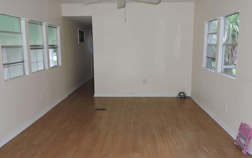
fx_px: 220
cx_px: 126
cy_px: 80
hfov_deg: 59.6
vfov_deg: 39.4
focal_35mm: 32
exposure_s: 1/30
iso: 200
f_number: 3.1
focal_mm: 5.4
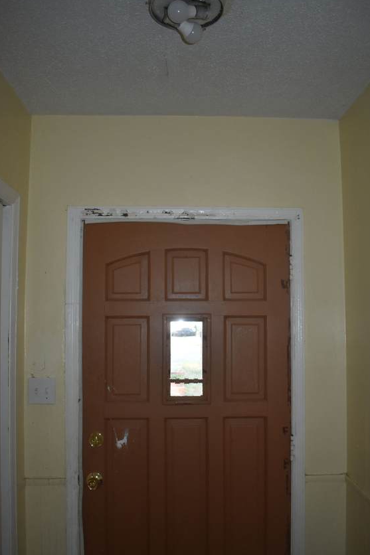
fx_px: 478
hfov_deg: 42.3
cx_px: 199
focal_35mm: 31
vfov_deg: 60.3
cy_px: 289
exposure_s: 1/200
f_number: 3.5
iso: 640
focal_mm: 18
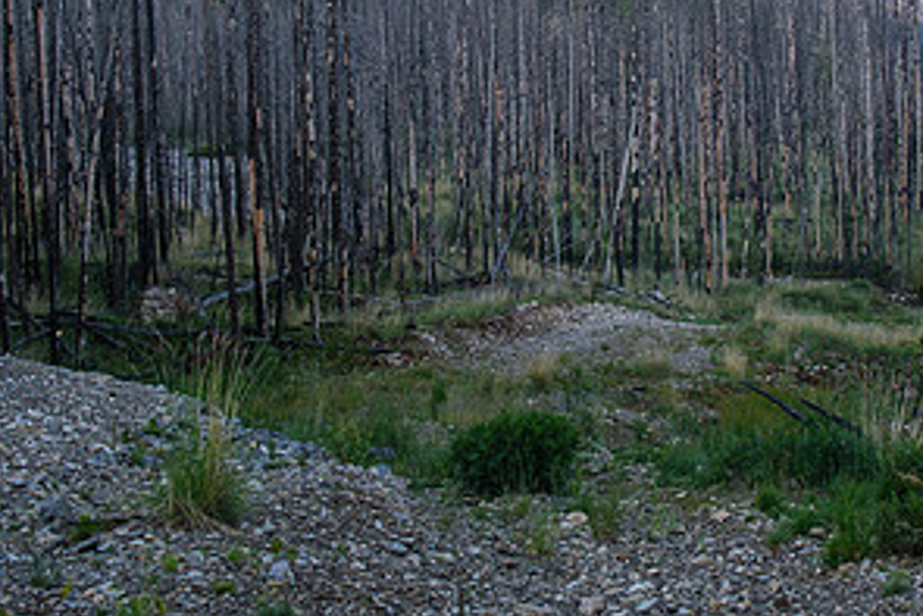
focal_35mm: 53
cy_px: 164
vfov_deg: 25.3
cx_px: 723
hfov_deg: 36.4
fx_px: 1359
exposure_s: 1/60
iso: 160
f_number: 8
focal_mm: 18
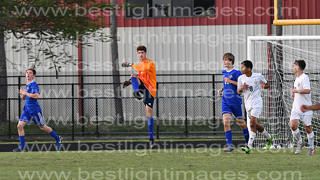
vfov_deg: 2.3
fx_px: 4531
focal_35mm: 534
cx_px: 159
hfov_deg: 4.0
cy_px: 107
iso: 4000
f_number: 4.5
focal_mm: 300
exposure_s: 1/1000
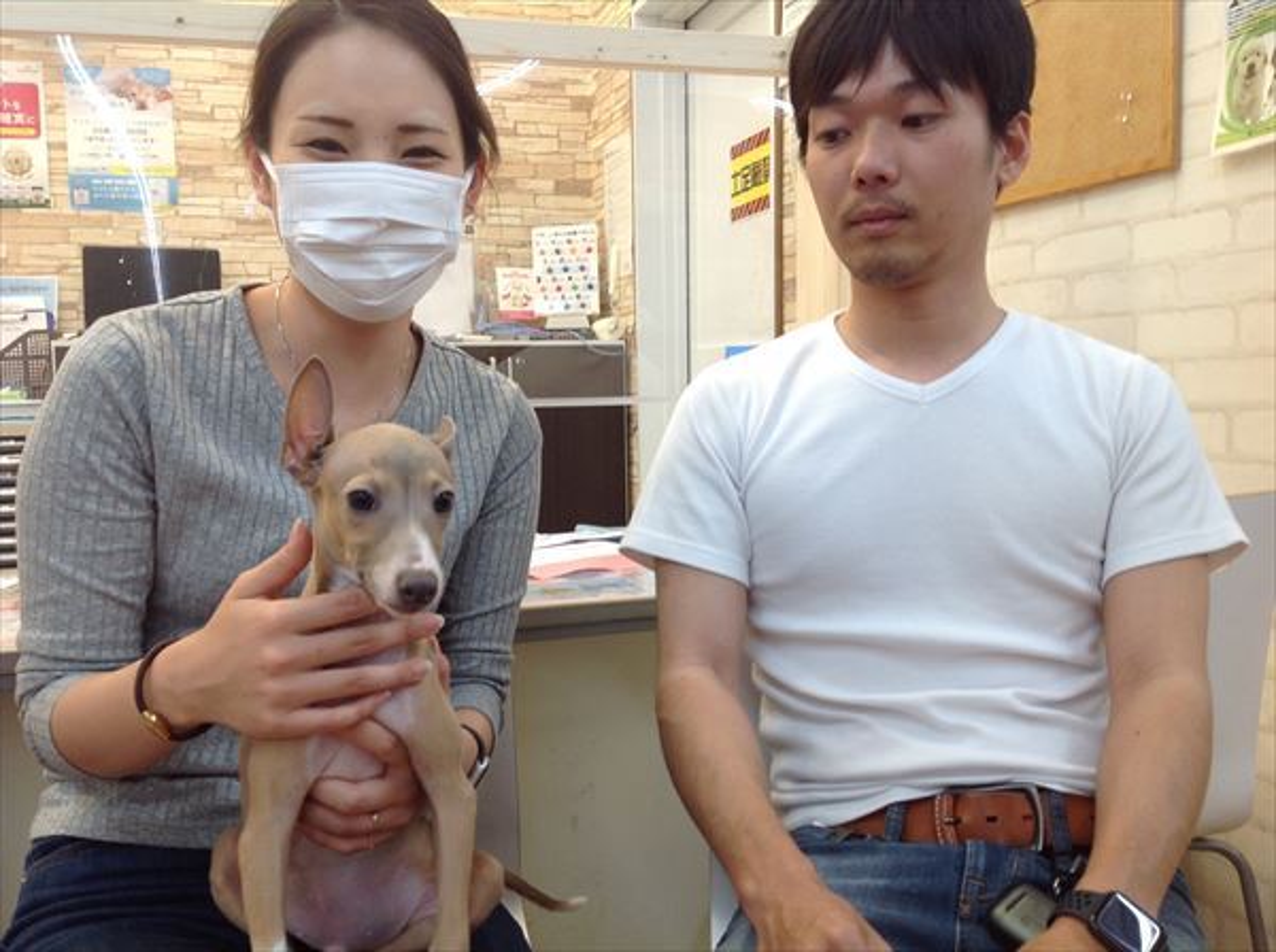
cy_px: 476
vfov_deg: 40.6
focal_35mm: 35
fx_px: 1288
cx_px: 638
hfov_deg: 52.7
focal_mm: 4.28
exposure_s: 1/40
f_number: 2.4
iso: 64
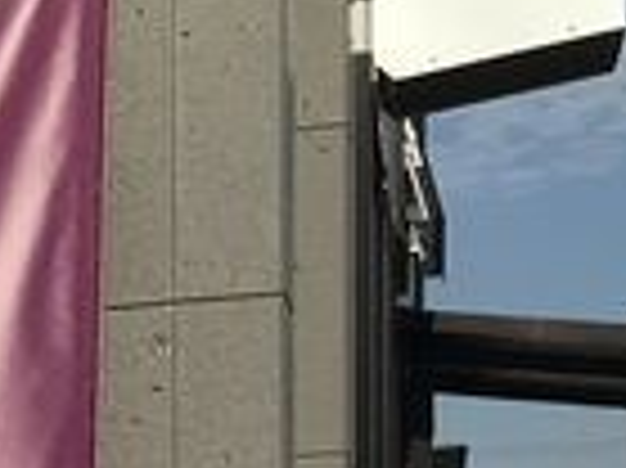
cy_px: 988
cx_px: -966
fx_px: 2963
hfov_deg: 10.2
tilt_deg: -6.7
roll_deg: -0.1
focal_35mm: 164
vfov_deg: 8.5
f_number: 1.8
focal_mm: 3.99
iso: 20
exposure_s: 1/4808
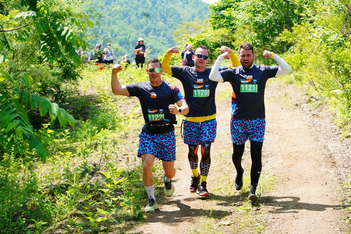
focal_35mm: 105
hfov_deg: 19.5
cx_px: 176
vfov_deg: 13.0
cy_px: 117
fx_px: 1024
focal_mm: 105
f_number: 6.3
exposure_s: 1/800
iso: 640
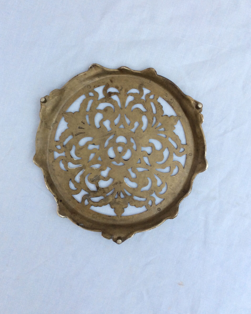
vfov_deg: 52.8
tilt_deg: -88.1
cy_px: 146
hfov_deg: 43.4
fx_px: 316
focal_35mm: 34
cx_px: 125
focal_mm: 3.3
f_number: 2.4
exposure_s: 1/25
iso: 50
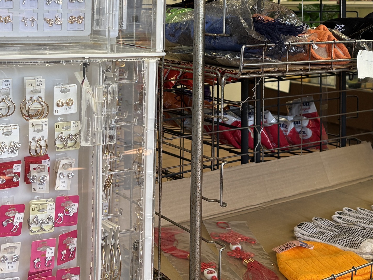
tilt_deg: +0.5
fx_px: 604
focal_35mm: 56
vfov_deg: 24.9
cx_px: 218
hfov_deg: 34.3
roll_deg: -0.4
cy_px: -1
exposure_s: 1/120
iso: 64
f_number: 1.6
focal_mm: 5.96
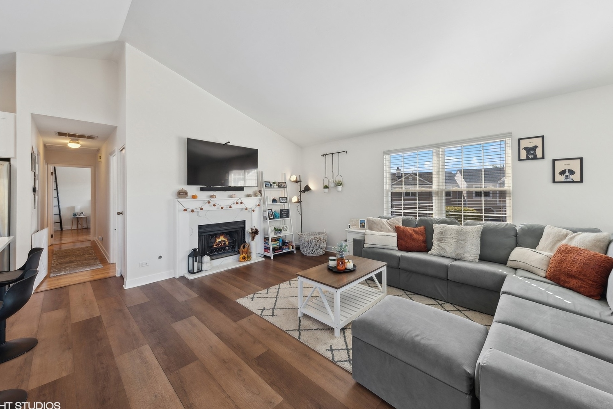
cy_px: 193
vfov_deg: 85.4
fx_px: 221
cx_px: 307
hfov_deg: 108.3
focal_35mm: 13
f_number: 9
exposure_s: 1/20
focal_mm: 12
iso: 200
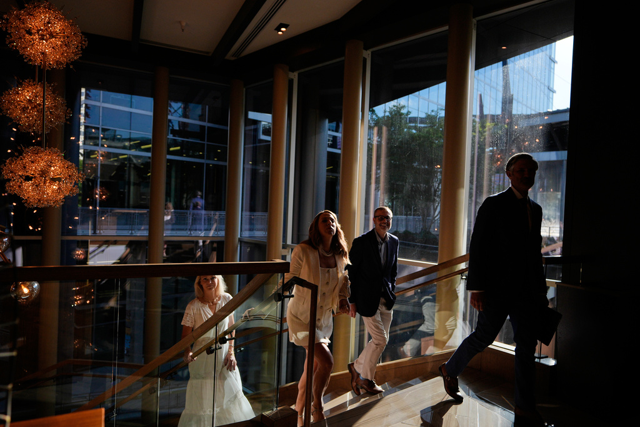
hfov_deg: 76.1
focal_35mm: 23
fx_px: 409
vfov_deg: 55.1
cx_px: 320
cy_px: 214
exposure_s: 1/2000
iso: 320
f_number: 2.8
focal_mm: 23
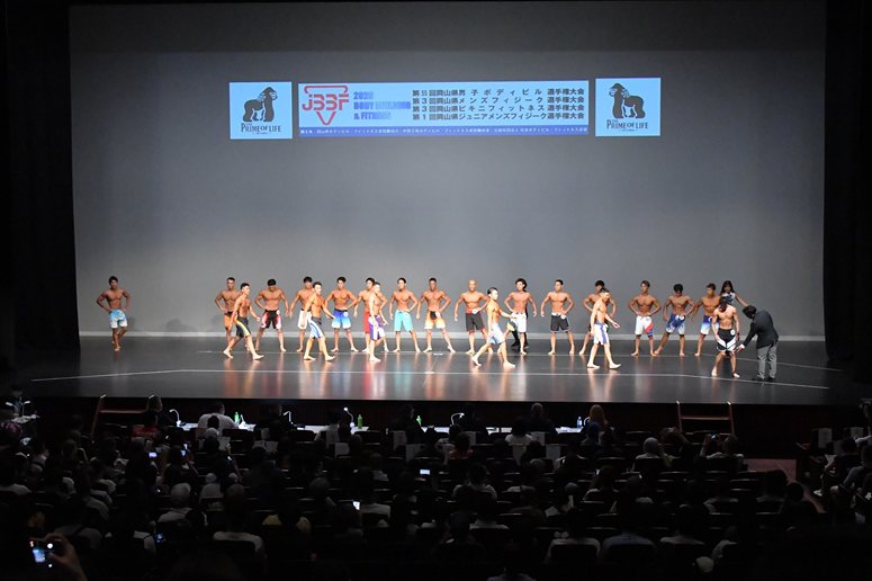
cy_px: 290
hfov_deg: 36.9
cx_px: 436
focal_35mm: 54
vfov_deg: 25.0
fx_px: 1307
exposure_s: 1/400
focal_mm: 36
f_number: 5.6
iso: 11400
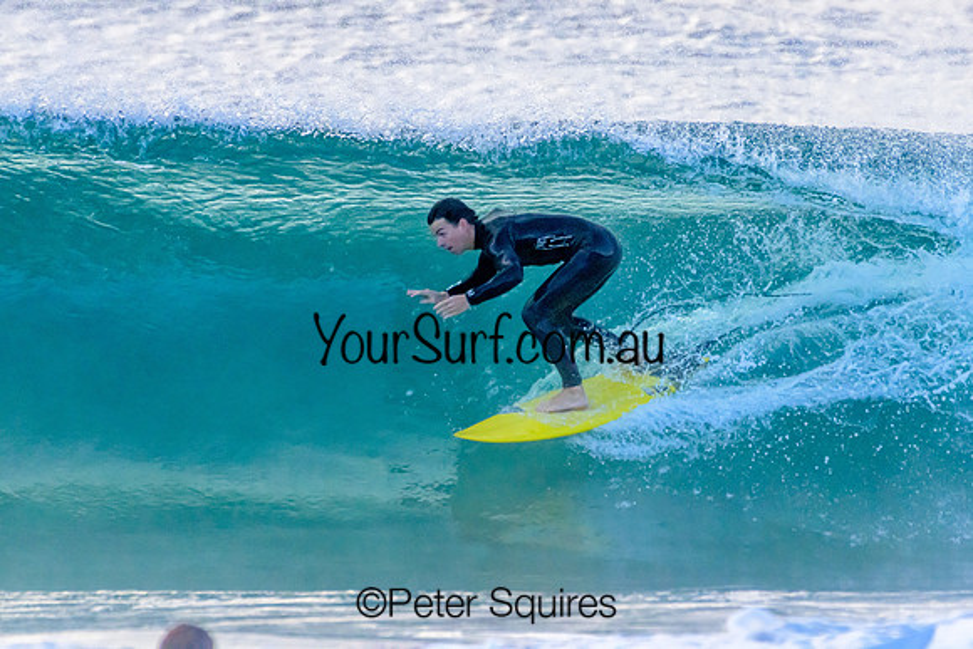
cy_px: 324
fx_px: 27033
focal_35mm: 1000
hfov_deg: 2.1
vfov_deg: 1.4
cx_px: 486
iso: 5600
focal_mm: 1000
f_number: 11
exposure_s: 1/2000
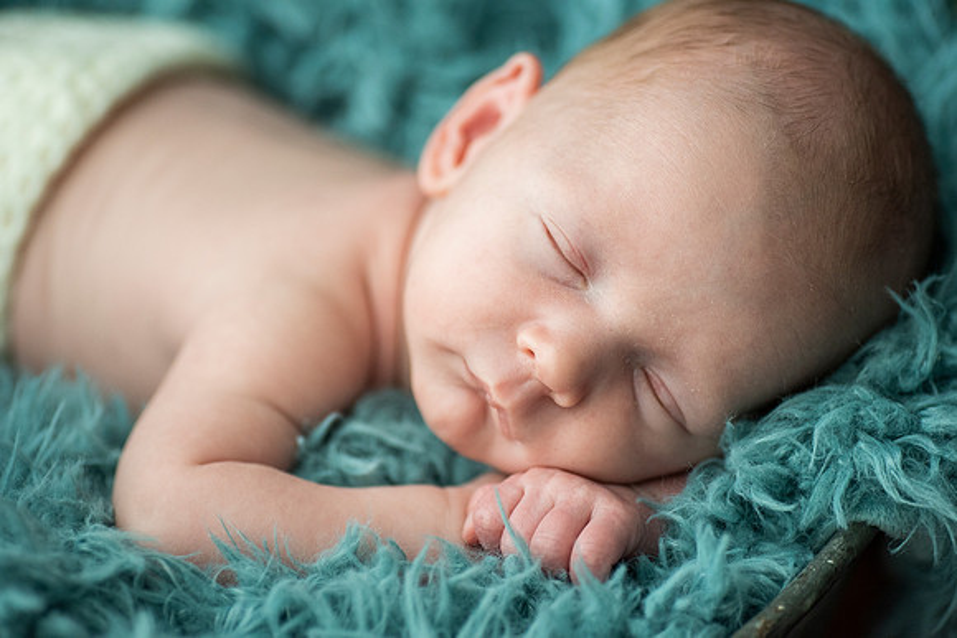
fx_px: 2393
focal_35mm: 90
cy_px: 319
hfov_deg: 22.6
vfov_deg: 15.2
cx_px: 478
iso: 1000
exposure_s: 1/640
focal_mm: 90
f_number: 3.5
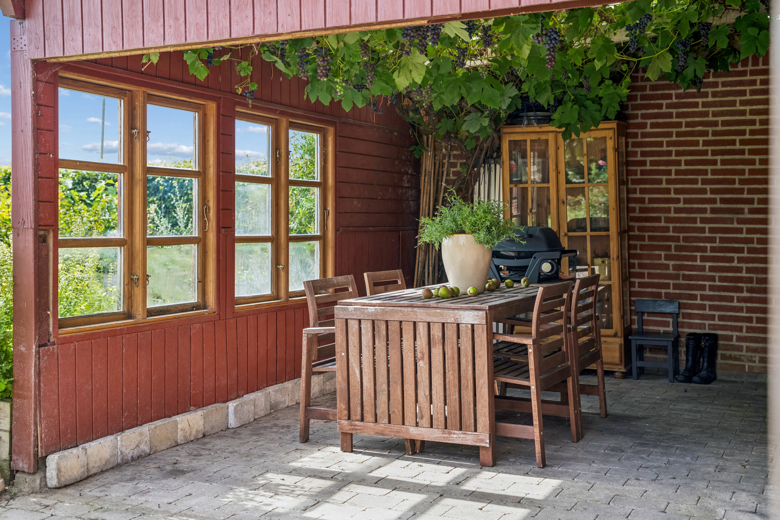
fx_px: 910
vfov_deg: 31.9
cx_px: 390
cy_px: 260
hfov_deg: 46.4
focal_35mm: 42
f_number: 4
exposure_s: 1/800
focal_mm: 42
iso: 500
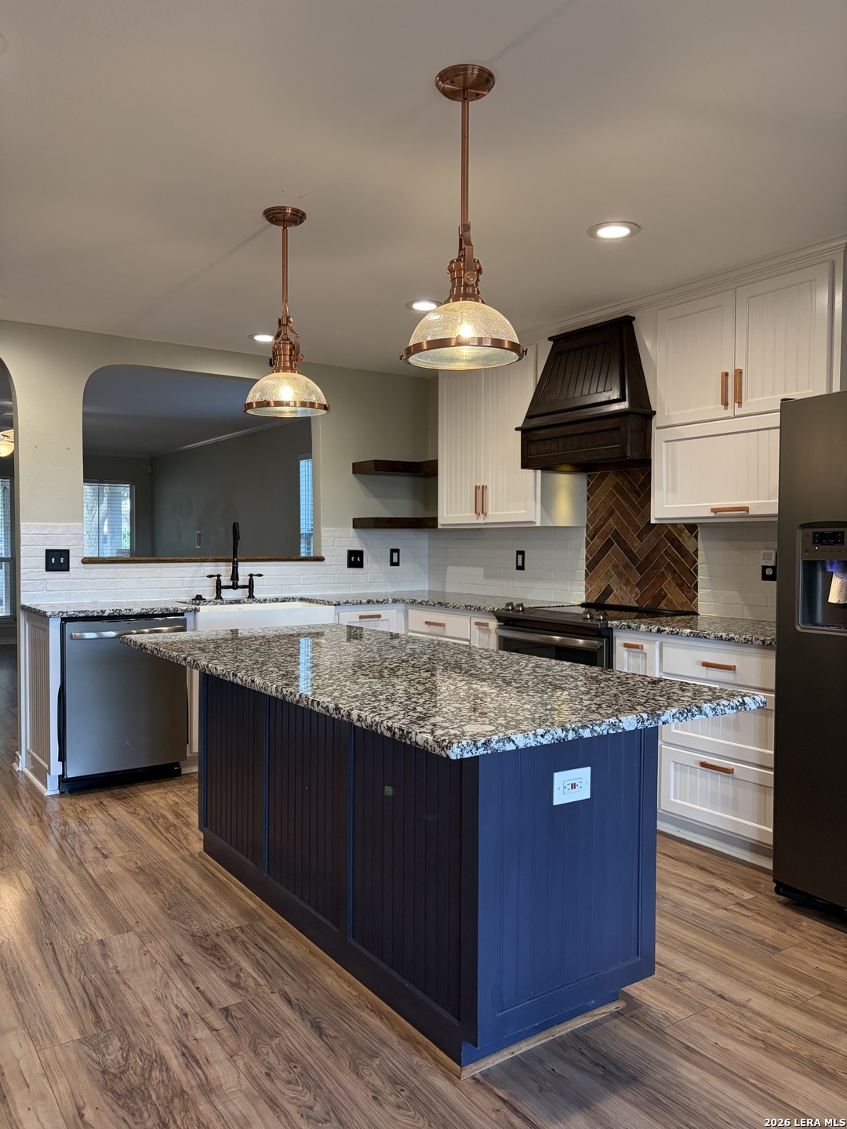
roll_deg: +0.3
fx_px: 848
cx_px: 424
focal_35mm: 26
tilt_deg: -0.2
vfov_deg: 67.3
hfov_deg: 53.1
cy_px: 564
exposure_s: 1/120
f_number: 1.6
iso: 250
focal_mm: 5.96
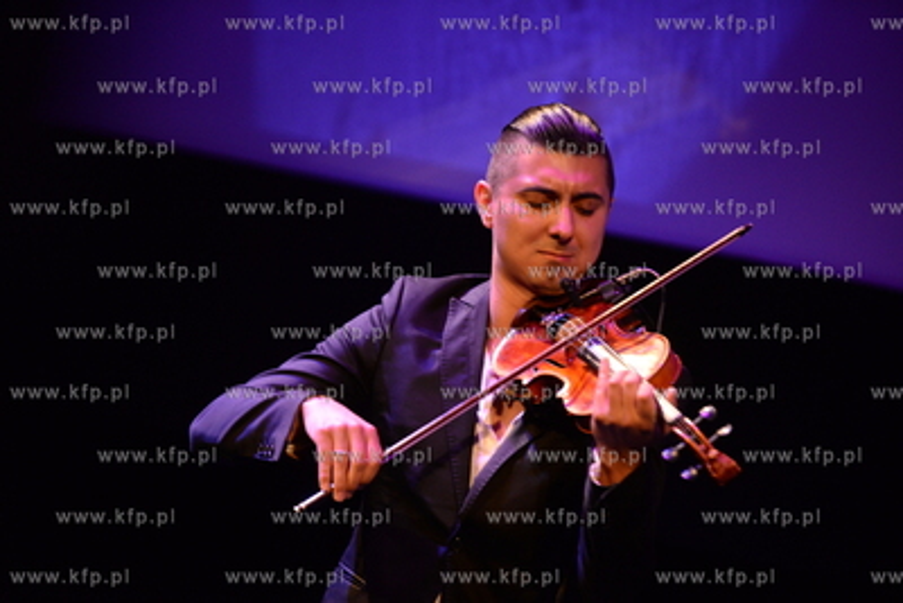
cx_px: 452
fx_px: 5018
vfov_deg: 6.9
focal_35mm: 200
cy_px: 302
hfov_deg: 10.3
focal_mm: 200
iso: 3200
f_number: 2.8
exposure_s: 1/125
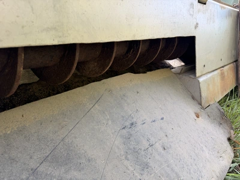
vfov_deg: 56.8
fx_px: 166
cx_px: 120
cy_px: 90
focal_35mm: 24
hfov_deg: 71.6
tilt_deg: -32.4
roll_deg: -19.1
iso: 64
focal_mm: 6.76
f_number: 1.78
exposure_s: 1/283
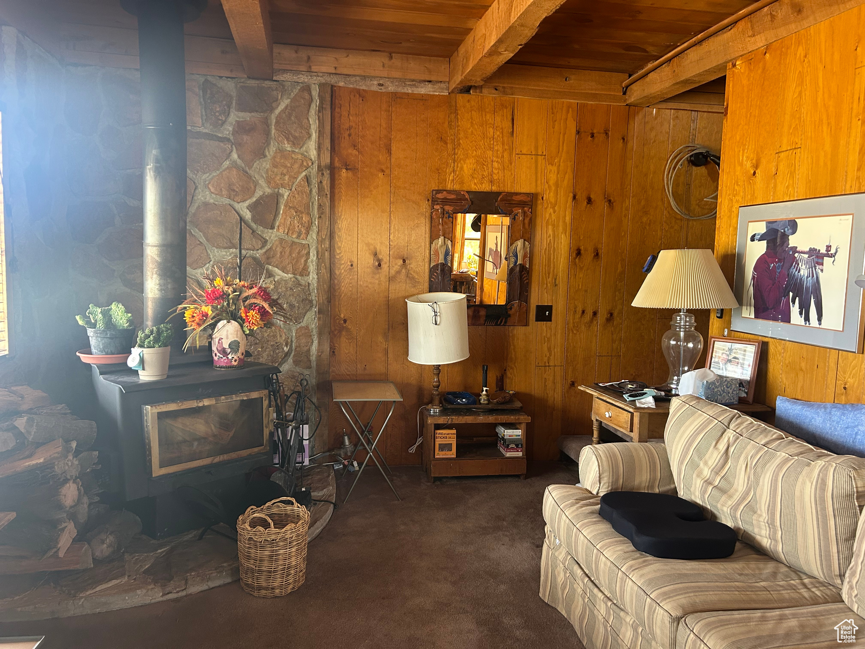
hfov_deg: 67.3
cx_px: 432
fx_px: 650
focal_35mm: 26
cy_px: 324
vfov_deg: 53.1
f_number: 1.5
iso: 200
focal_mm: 5.7
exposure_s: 1/60
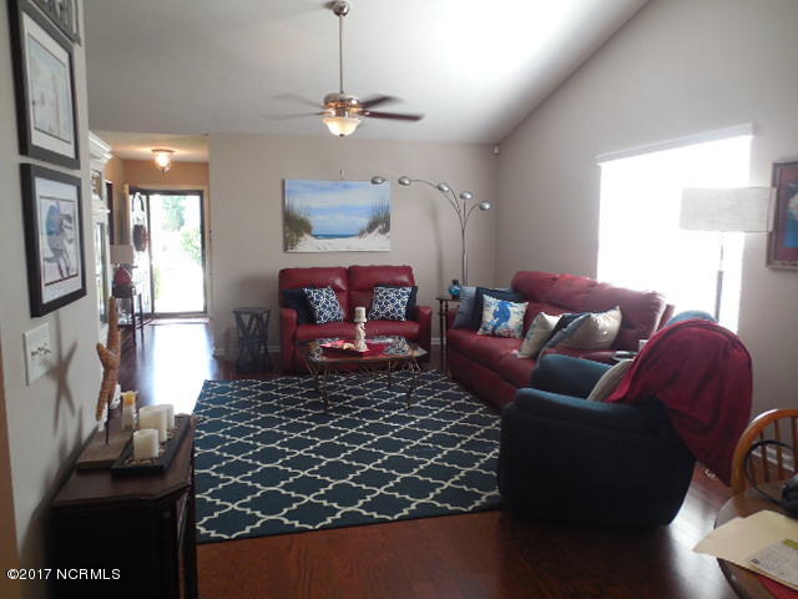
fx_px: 576
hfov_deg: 69.4
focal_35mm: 25
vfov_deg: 54.9
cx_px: 399
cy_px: 300
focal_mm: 4.5
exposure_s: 1/30
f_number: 3.3
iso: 160
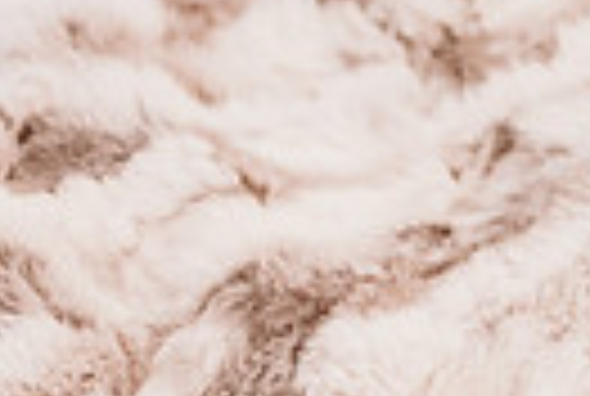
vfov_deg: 12.3
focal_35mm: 106
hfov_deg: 19.2
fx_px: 1741
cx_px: 369
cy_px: 623
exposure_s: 1/160
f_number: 2.5
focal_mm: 24
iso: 2000
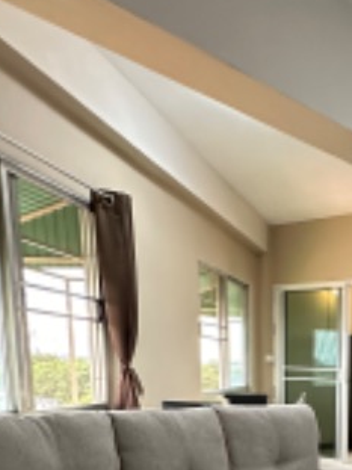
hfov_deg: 28.8
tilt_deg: -11.3
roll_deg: -2.4
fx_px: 611
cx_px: 399
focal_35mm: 45
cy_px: 491
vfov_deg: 36.8
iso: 250
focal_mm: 2.22
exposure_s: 1/50
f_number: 2.2
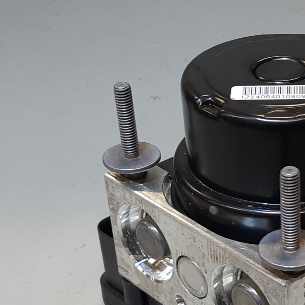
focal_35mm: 50
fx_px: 498
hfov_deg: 32.2
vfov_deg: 33.1
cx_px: 282
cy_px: 243
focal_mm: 3.93
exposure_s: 1/50
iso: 50
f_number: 1.7
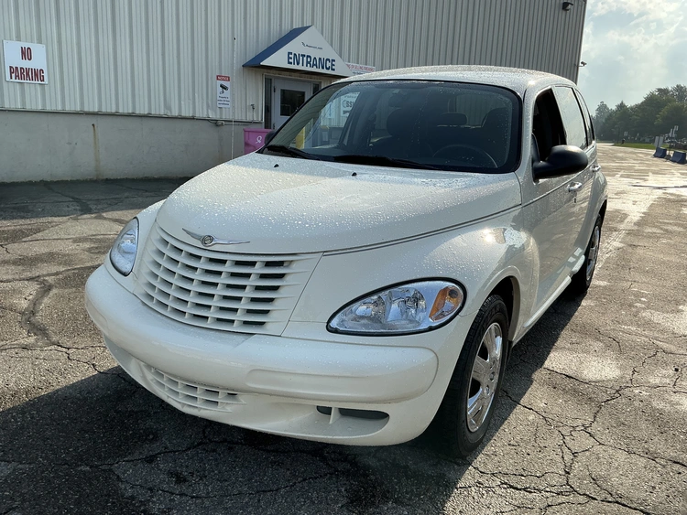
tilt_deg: -10.8
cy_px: 258
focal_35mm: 28
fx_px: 556
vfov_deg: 49.8
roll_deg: -1.4
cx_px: 344
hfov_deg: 63.4
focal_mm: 3
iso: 25
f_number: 1.8
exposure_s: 1/1490
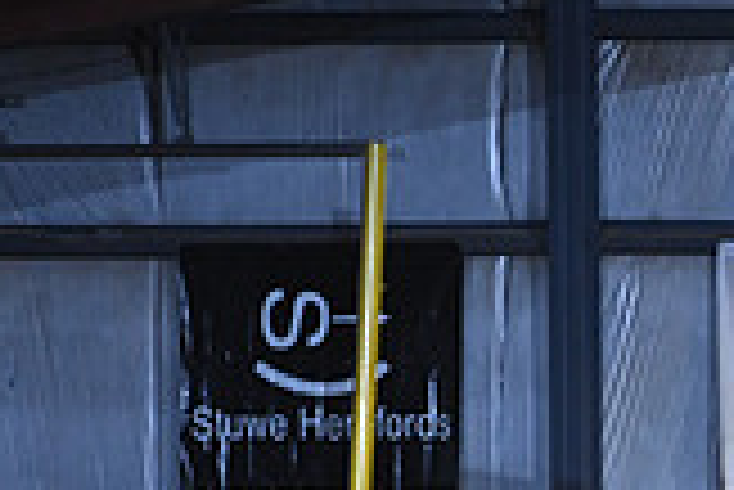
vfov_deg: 1.9
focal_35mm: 710
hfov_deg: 2.9
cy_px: 856
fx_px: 14489
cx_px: 1175
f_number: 2.8
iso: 3200
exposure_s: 1/250
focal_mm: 200
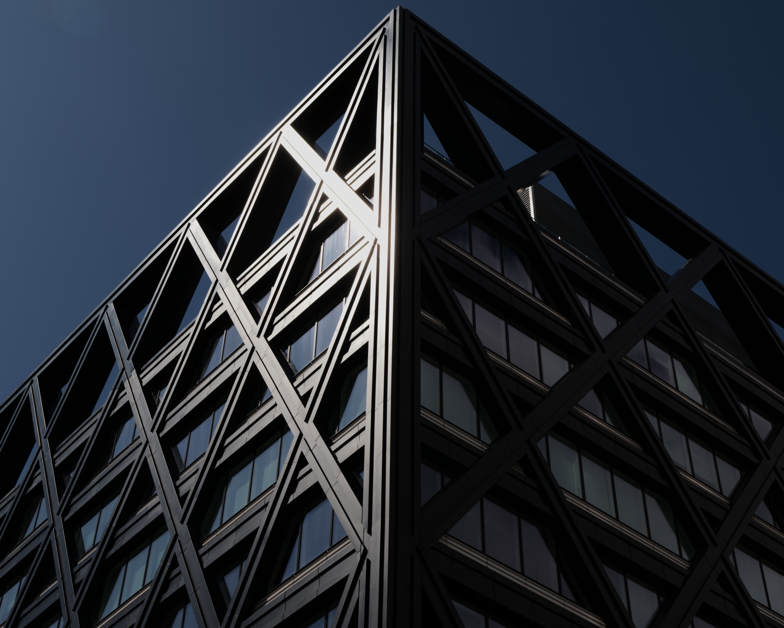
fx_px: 1392
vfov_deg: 25.3
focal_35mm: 60
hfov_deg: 31.4
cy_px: 212
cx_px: 397
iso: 100
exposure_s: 1/320
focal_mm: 42
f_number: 11
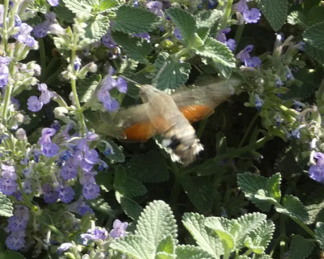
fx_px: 1285
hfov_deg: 14.4
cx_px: 161
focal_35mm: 134
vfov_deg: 11.5
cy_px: 128
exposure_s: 1/80
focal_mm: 21.9
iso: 100
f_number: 5.1
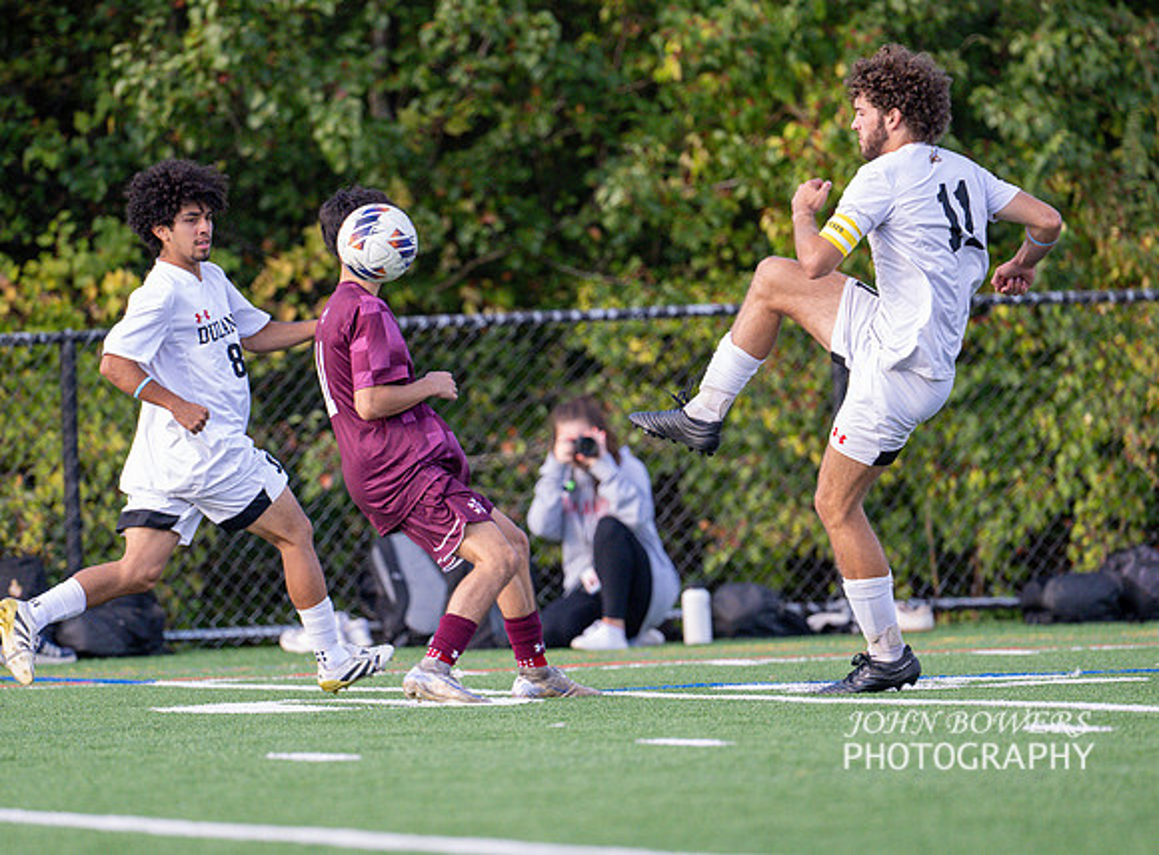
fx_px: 18051
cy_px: 505
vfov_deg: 2.7
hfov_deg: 3.7
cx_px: 487
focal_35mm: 542
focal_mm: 400
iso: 3200
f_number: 4.5
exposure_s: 1/2500
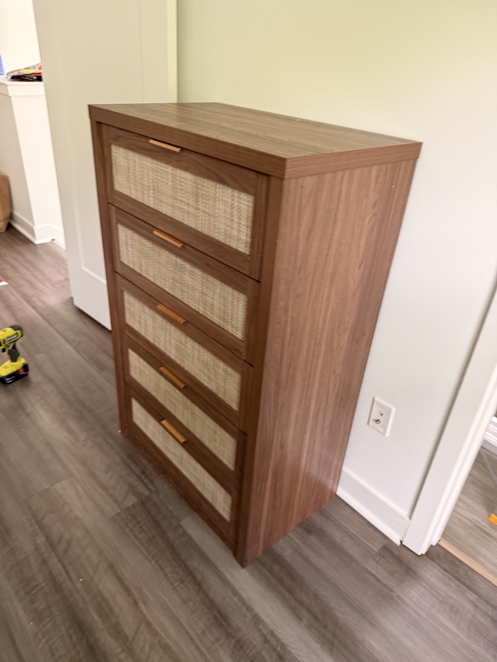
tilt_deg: -29.5
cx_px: 248
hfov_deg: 56.8
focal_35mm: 24
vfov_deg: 71.6
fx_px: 459
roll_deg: -5.8
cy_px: 331
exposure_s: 1/71
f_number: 1.78
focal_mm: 6.76
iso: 200
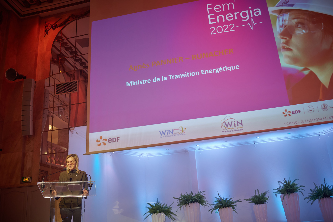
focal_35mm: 35
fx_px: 324
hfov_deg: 54.4
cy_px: 111
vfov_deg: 37.9
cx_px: 166
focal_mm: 35
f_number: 4
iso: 1600
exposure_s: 1/180
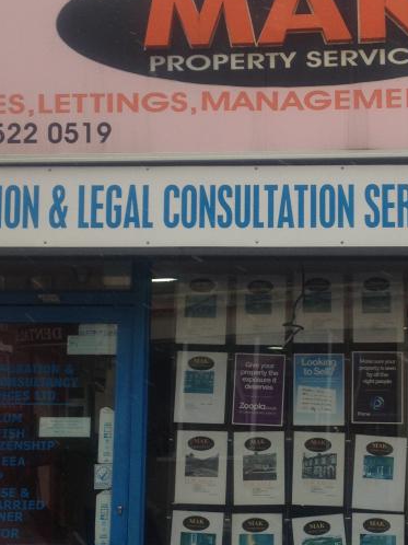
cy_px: 300
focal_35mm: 72
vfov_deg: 27.0
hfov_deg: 20.4
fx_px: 1132
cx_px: 261
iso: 50
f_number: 2.4
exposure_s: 1/201
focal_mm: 4.28
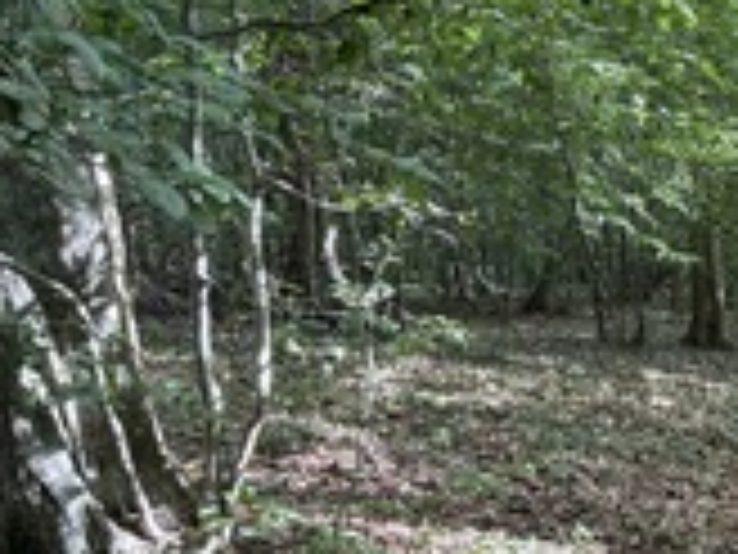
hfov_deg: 23.7
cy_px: 444
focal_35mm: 73
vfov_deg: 19.9
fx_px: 1556
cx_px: 945
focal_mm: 6.76
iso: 160
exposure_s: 1/121
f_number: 1.78
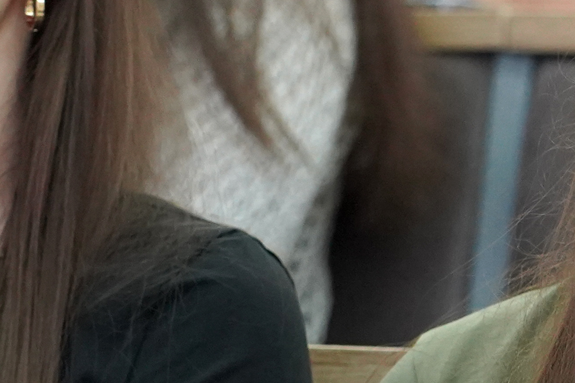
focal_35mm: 369
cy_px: 226
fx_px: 5893
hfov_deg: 5.6
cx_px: 381
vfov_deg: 3.7
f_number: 4
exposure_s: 1/160
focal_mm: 80
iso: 4000
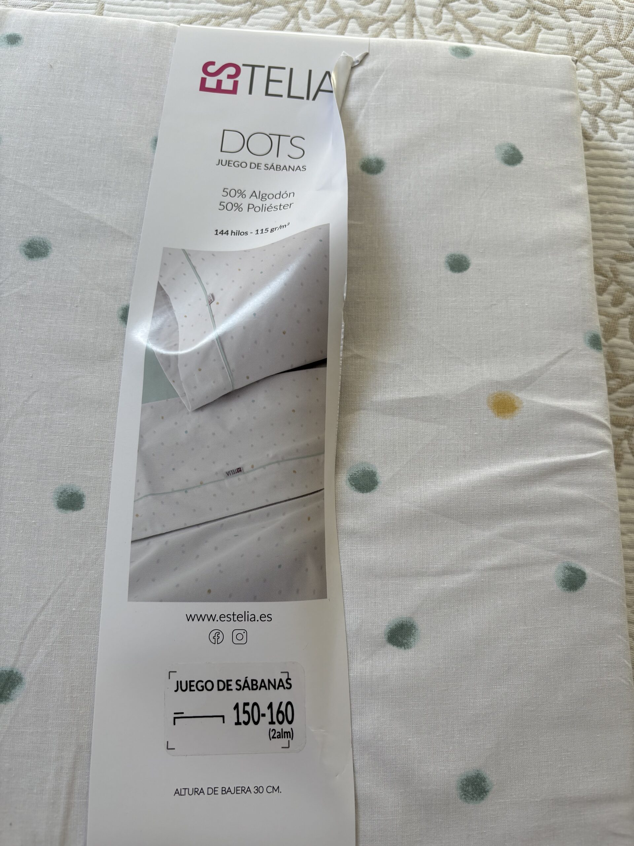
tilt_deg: -74.6
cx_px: 317
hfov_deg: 53.1
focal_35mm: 26
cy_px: 423
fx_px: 635
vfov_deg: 67.3
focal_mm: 5.96
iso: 40
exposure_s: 1/320
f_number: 1.6
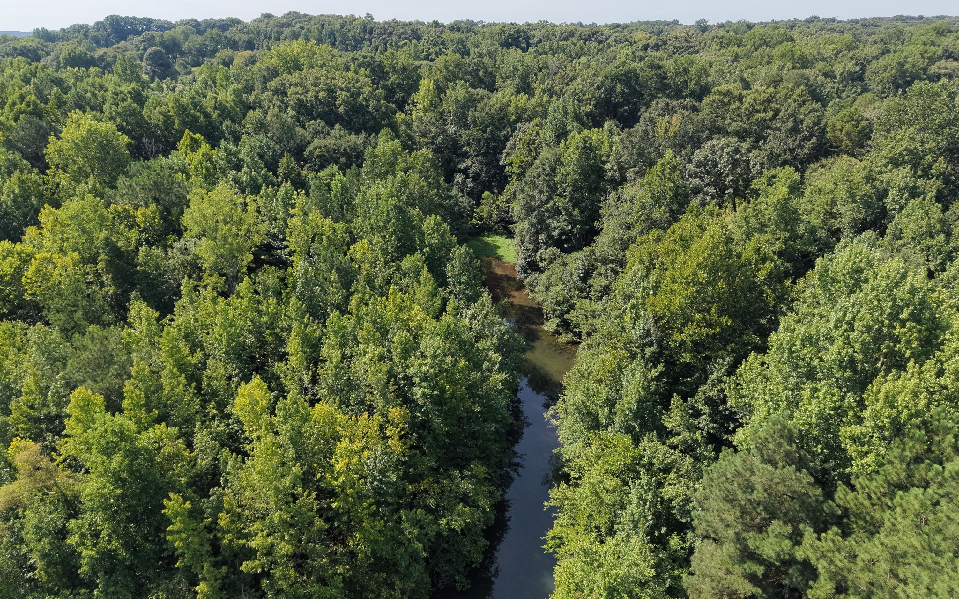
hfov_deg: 70.4
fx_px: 680
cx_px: 478
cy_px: 299
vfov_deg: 47.6
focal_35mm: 26
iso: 400
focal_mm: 8.67
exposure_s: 1/4000
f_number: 1.8
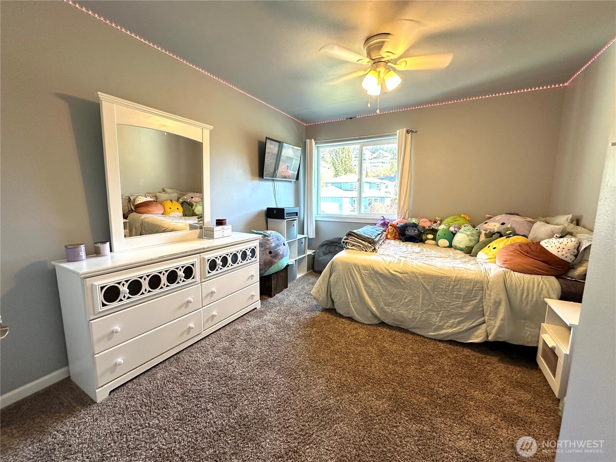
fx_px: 249
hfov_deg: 102.1
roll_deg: -0.3
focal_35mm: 14
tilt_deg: -8.0
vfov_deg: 85.7
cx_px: 308
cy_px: 231
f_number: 2.2
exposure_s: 1/120
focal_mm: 2.22
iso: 250
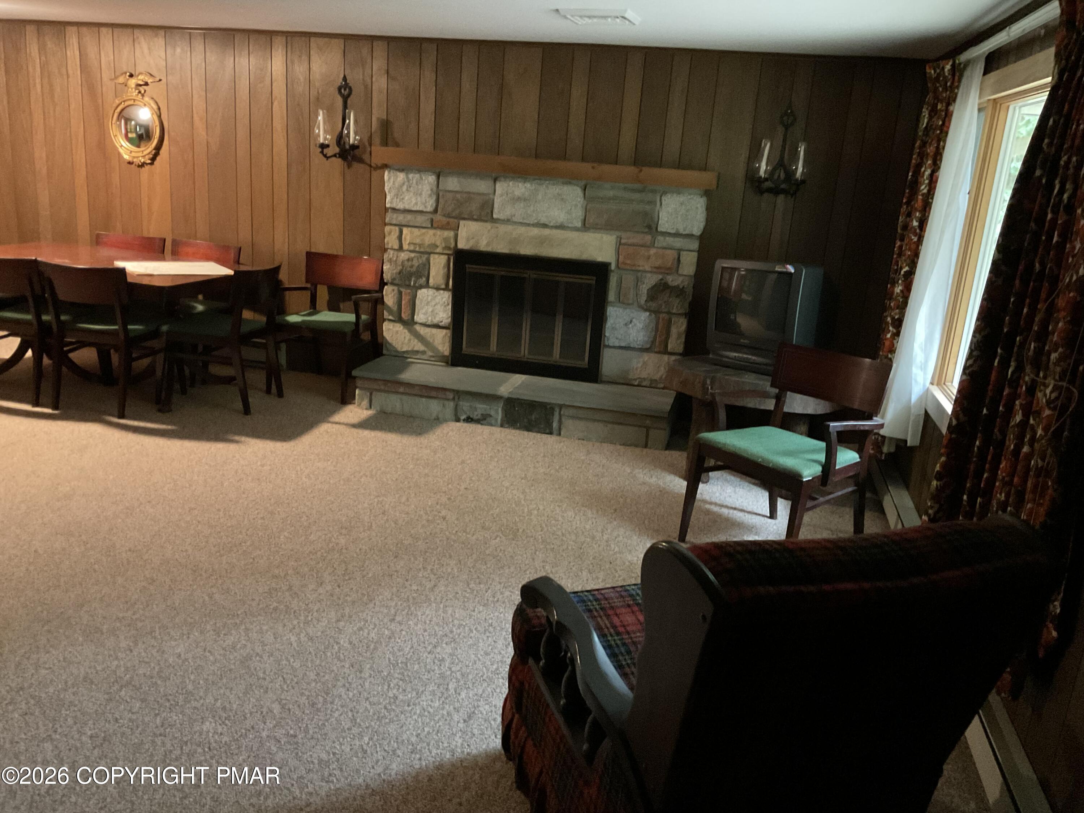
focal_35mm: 29
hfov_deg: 61.7
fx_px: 908
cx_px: 542
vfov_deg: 48.2
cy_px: 406
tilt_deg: -16.4
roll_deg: -3.6
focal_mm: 3
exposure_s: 1/20
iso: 500
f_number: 1.8
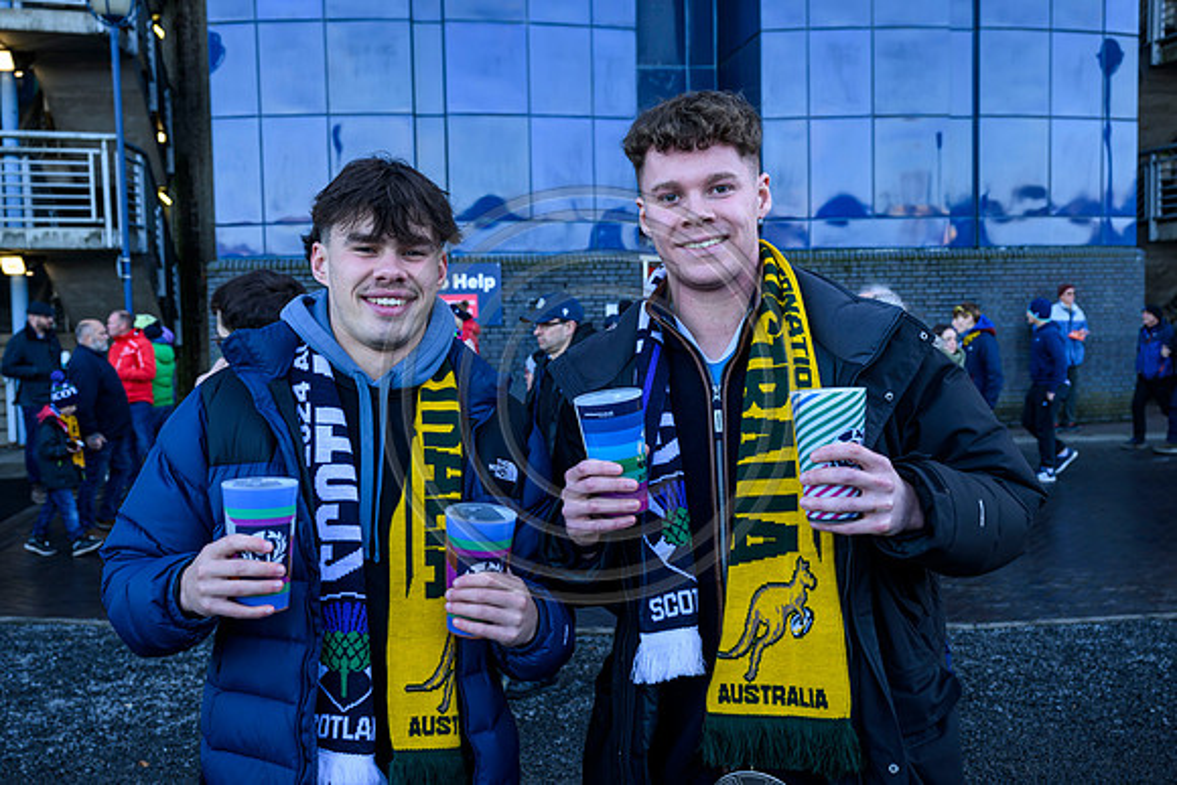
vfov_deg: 36.0
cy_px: 392
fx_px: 1210
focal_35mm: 37
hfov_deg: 51.9
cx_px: 588
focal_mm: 37
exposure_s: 1/250
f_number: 5.6
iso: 500
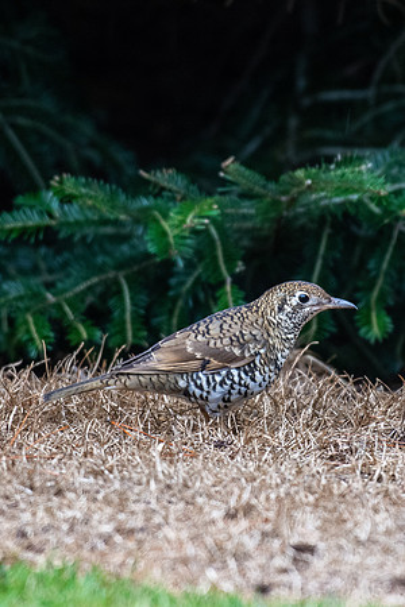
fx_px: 18916
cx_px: 252
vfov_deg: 1.8
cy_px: 265
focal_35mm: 1121
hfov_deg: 1.2
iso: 900
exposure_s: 1/200
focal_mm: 500
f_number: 5.6
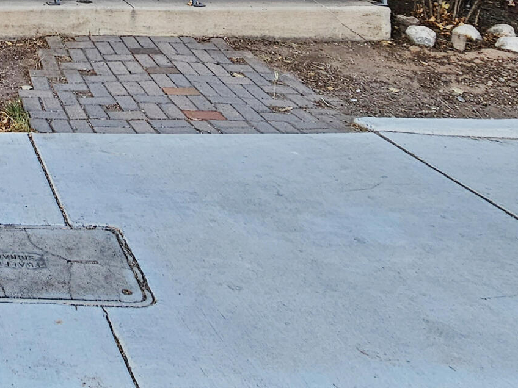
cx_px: -107
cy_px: -175
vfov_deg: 25.0
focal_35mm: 46
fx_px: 688
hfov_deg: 33.4
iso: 64
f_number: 2.2
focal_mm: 2.2
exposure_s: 1/77
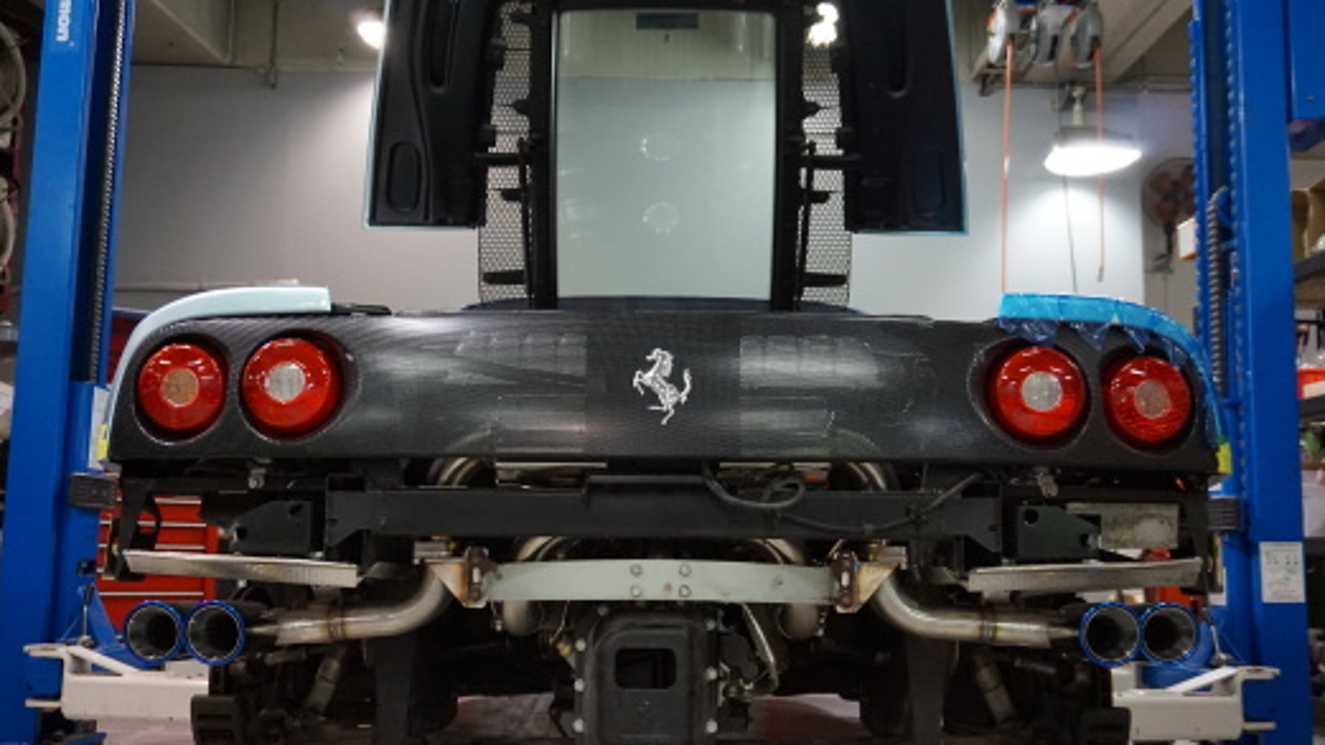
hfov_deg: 58.7
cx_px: 654
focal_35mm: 34
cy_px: 412
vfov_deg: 35.1
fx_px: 1178
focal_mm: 21
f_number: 4
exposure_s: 1/160
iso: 2500
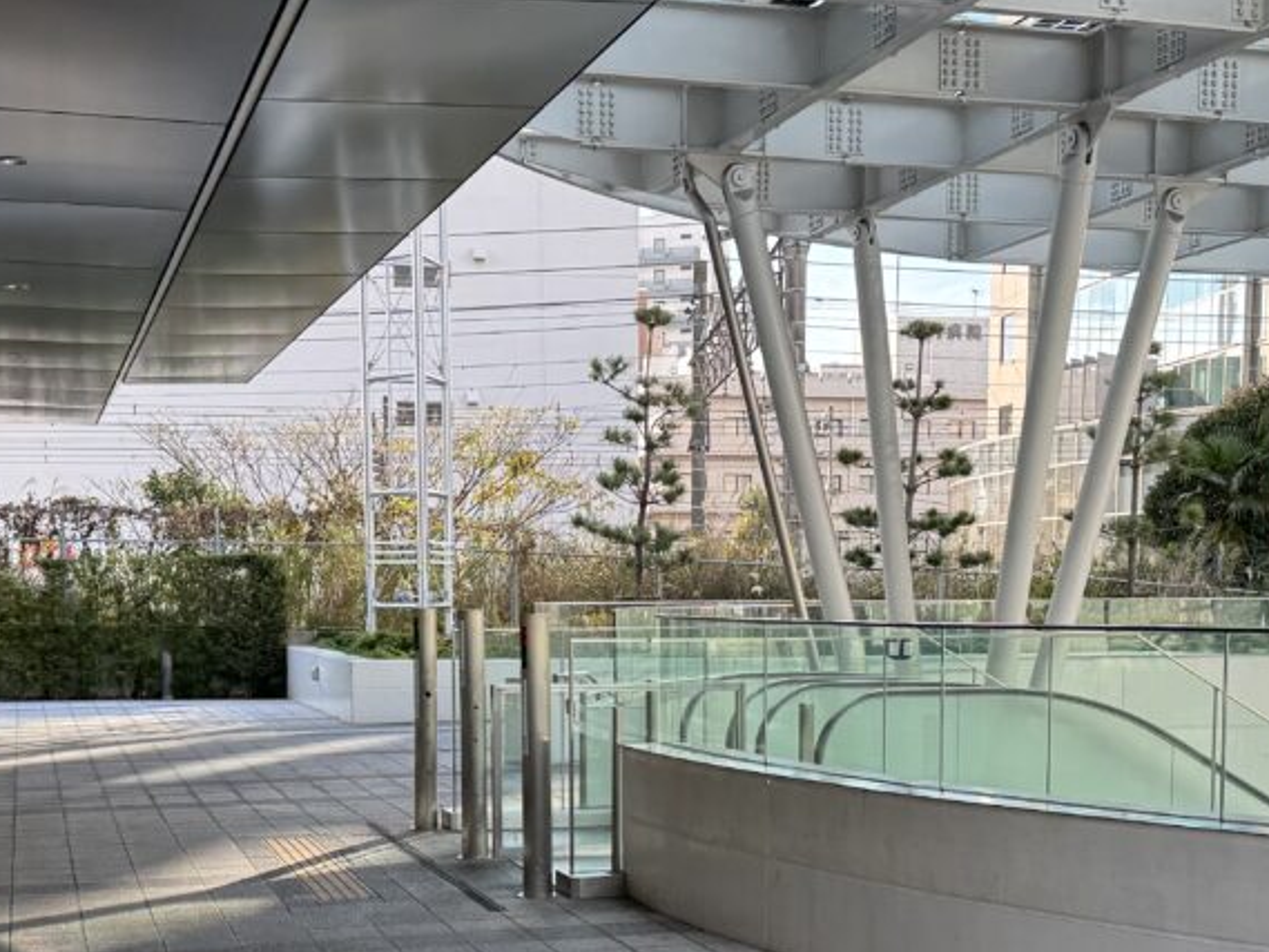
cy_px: 816
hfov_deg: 35.5
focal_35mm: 54
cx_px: 651
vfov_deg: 26.3
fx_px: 1980
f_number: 1.78
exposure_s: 1/582
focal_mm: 6.76
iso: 80
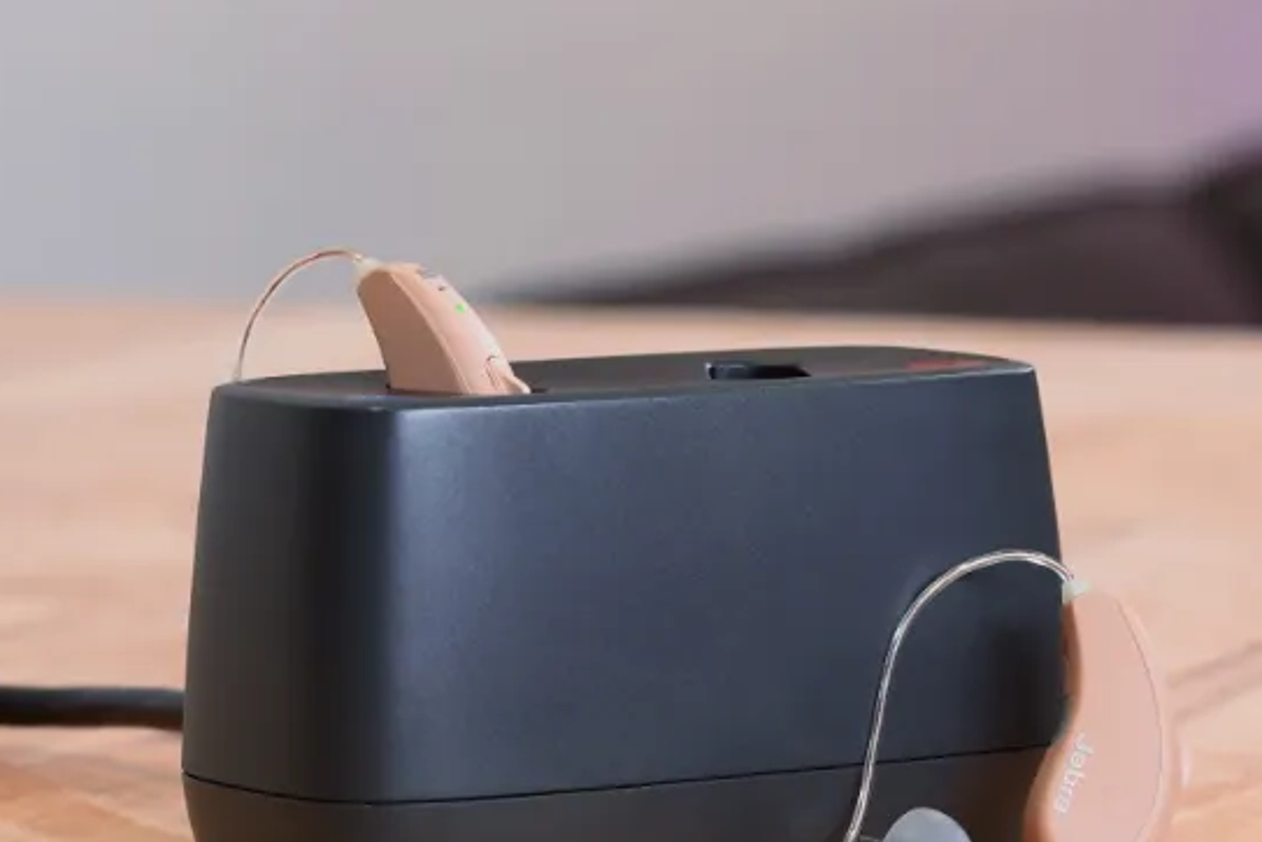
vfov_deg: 6.9
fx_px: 6976
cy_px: 274
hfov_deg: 10.3
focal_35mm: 199
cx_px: 990
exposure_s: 1/3.33
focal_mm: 90
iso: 250
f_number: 11
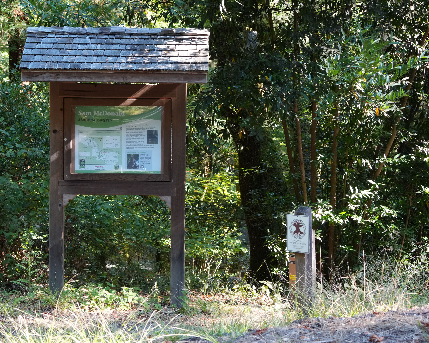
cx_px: 127
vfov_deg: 15.9
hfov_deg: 19.7
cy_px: 168
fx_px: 1232
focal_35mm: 97
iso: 2000
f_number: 5
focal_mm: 70
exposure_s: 1/160
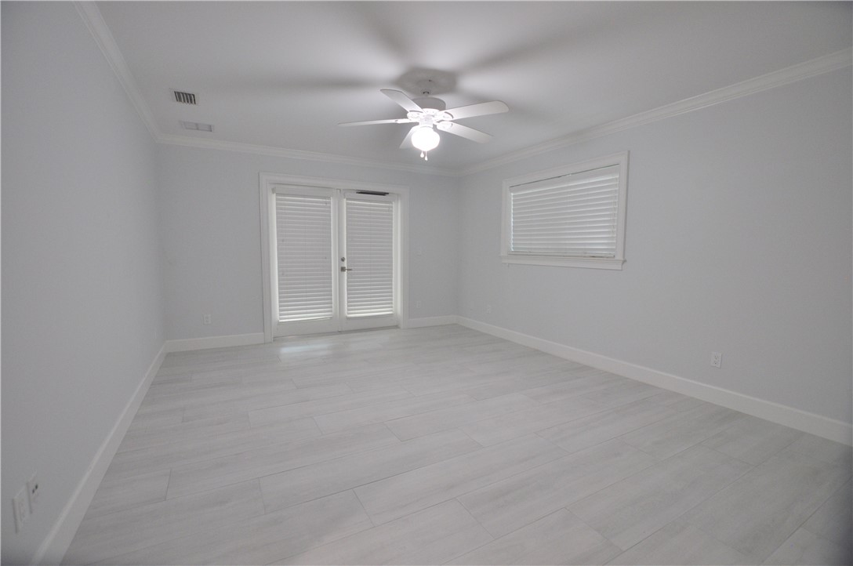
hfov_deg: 100.5
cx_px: 426
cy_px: 283
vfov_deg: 77.1
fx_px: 355
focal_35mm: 15
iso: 560
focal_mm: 10
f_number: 4
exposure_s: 1/60
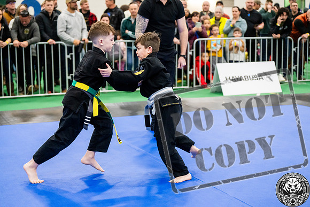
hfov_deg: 28.8
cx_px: 155
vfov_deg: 19.5
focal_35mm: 70
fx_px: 603
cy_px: 104
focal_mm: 70
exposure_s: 1/500
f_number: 2.8
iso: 4000
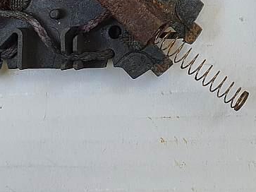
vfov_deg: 15.5
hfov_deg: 22.3
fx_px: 636
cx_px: 219
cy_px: -115
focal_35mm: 86
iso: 50
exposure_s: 1/263
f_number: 2.4
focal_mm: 4.32
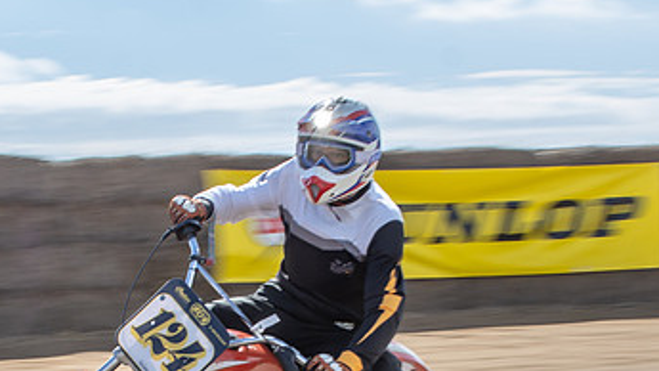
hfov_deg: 12.7
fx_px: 2953
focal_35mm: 169
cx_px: 222
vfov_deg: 7.2
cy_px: 323
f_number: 10
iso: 100
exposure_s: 1/125
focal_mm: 38
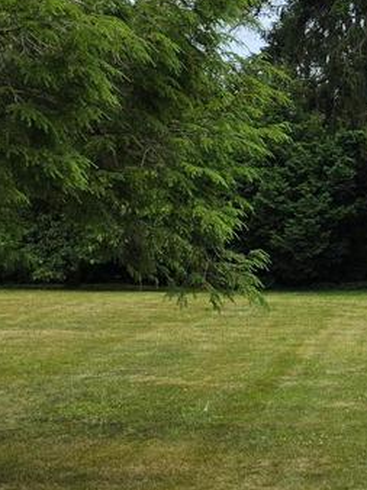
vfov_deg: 20.0
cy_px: 277
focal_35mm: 98
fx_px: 1387
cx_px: 714
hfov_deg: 13.2
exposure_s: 1/6574
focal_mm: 6.3
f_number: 1.7
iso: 80
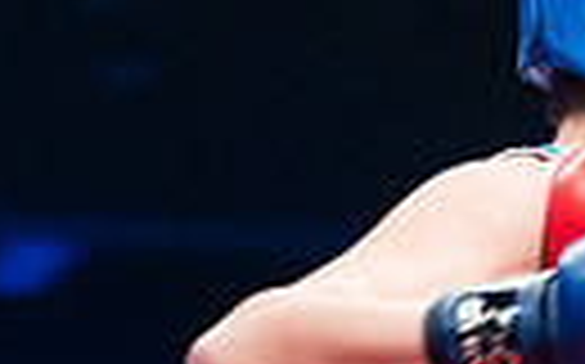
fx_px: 5066
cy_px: 434
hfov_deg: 6.5
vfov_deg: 4.1
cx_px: 1035
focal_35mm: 318
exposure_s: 1/1000
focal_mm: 70
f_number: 2.8
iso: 4000
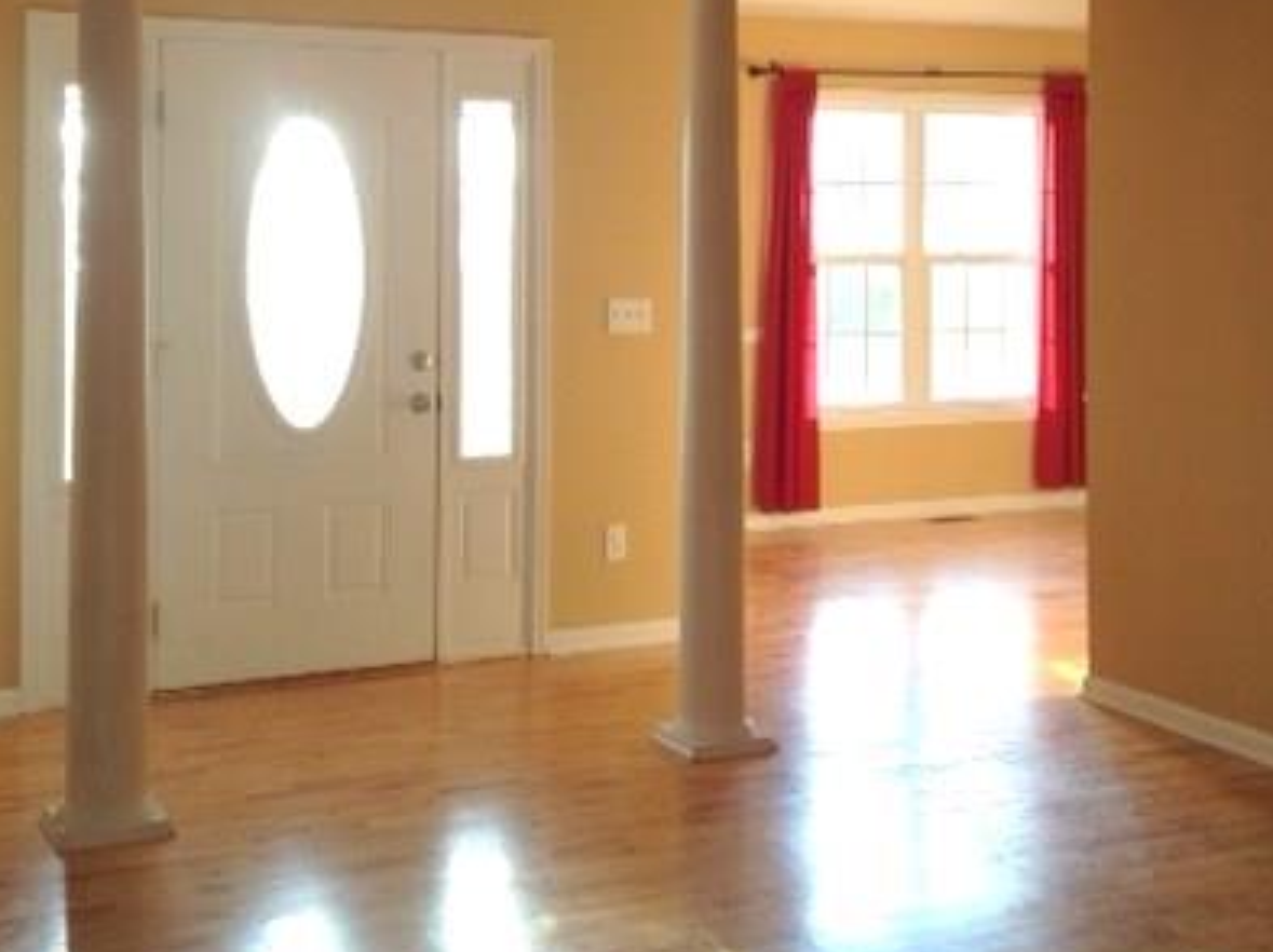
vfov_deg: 25.3
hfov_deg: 33.8
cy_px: 217
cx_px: 661
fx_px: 2094
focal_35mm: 57
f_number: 2.4
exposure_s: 1/120
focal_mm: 4.28
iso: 64
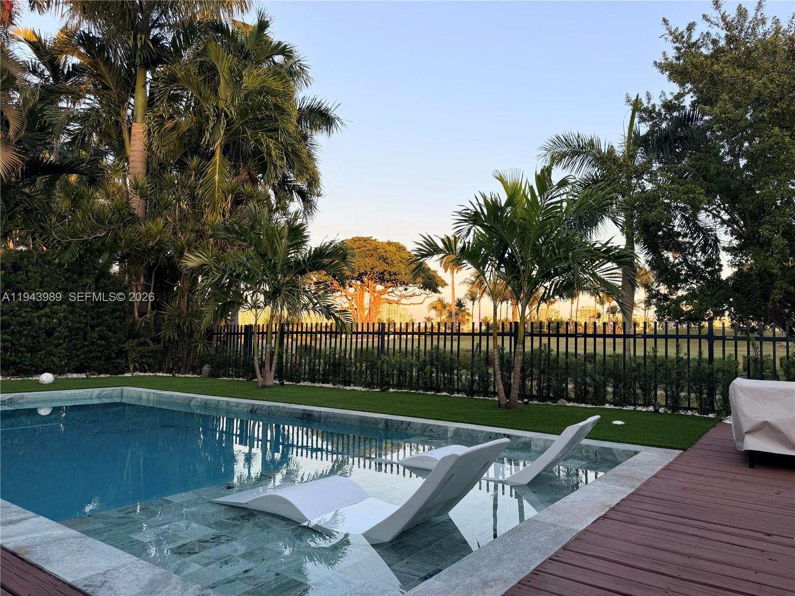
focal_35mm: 24
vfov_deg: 56.8
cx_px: 398
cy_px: 298
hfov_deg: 71.6
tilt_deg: +3.3
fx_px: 551
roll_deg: -0.7
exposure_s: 1/571
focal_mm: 6.76
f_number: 1.78
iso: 80
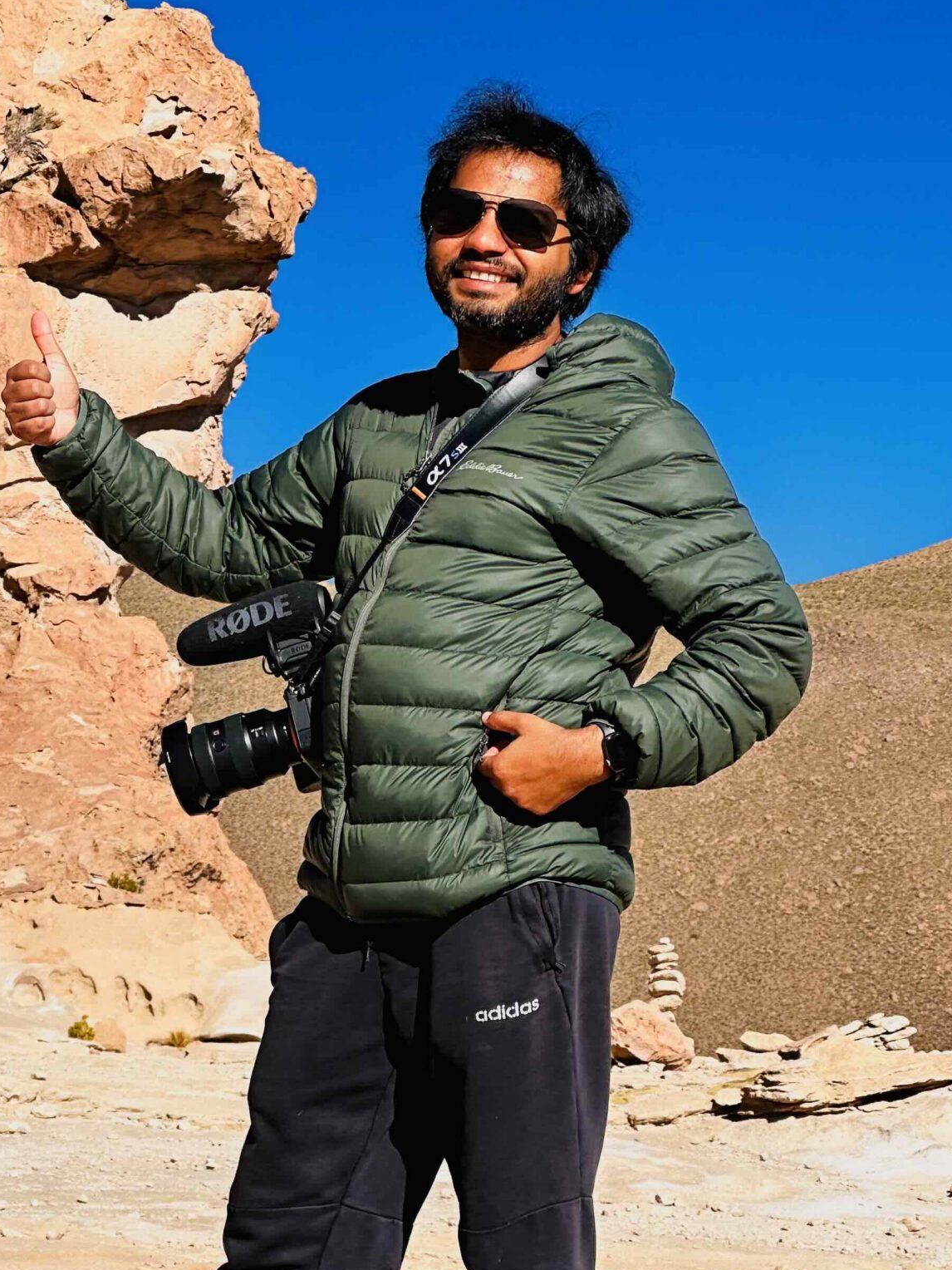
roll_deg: -2.9
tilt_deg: +7.8
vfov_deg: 15.3
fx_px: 4730
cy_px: 702
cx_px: 169
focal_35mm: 129
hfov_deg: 11.4
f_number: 2.8
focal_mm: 9
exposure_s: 1/951
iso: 32
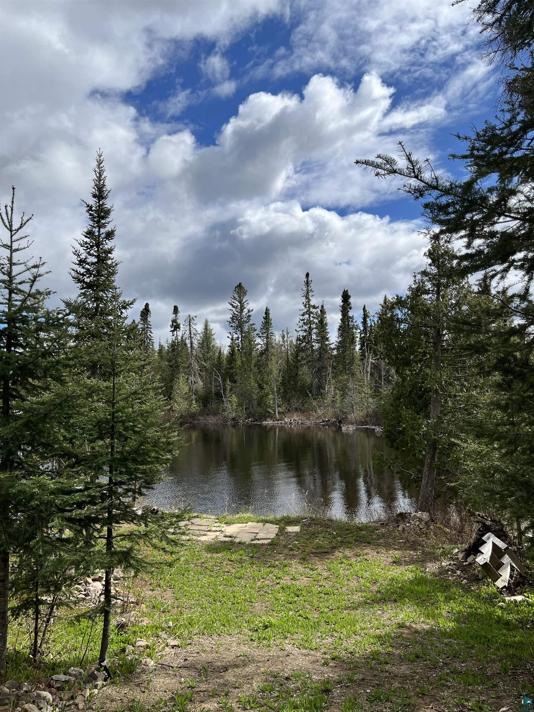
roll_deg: +1.3
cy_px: 356
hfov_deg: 53.1
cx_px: 267
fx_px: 535
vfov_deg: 67.3
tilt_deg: +3.1
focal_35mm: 26
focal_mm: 5.1
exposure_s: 1/5848
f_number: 1.6
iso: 50
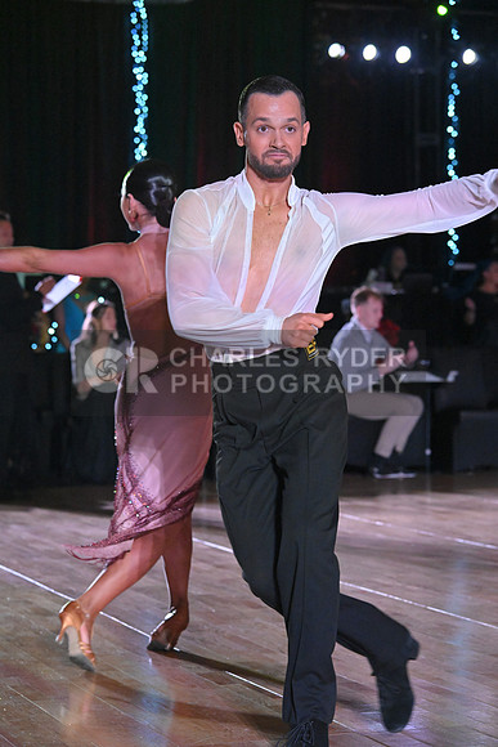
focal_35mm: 105
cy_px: 374
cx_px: 249
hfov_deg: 13.0
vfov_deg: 19.5
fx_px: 2177
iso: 6400
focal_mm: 105
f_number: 6.3
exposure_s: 1/400
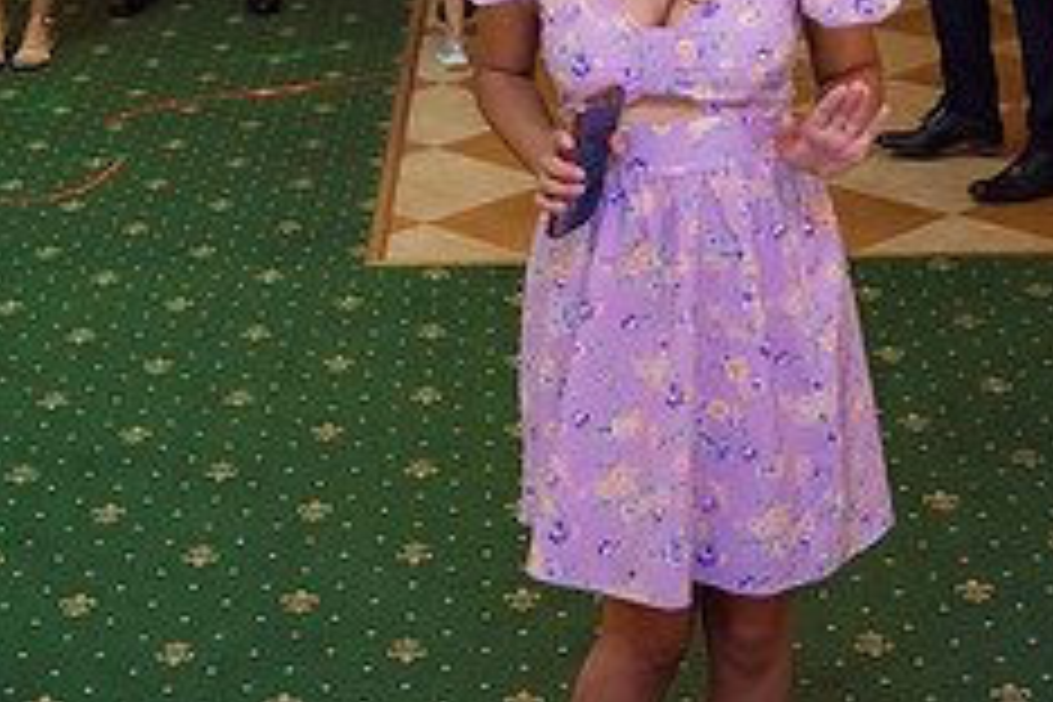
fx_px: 2749
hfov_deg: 21.7
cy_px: 70
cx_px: 544
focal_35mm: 94
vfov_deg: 14.4
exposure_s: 1/160
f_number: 2.8
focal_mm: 38
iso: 1250
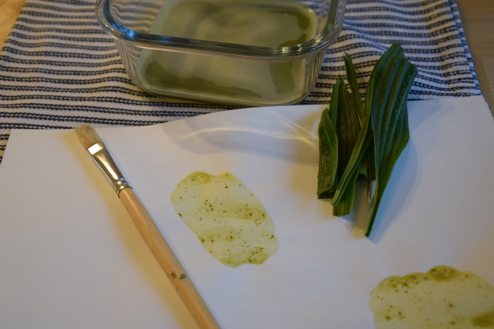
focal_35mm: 44
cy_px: 171
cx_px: 237
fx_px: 604
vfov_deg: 30.5
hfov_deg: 44.5
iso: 800
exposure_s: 1/125
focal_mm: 28
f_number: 5
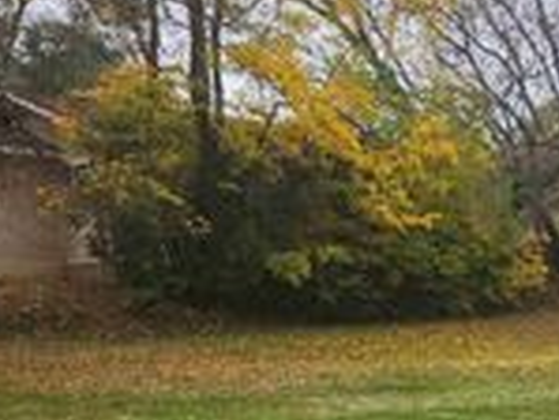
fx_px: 1244
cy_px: 437
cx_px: 915
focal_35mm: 77
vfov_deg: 18.6
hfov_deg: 20.4
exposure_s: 1/180
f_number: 1.8
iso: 25
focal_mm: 5.4
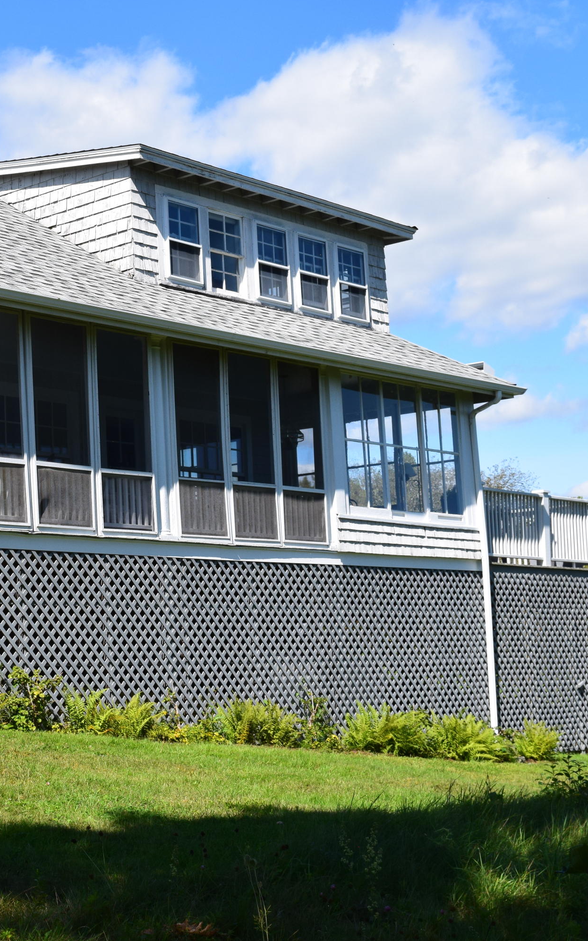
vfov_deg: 30.7
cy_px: 470
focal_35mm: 67
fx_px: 1712
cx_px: -27
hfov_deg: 18.9
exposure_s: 1/500
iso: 360
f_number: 11
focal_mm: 29
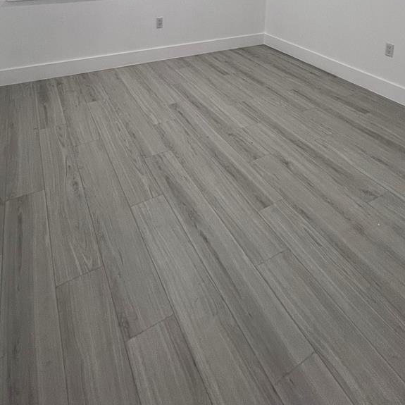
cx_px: 216
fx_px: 318
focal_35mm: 24
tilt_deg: -10.5
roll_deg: -0.8
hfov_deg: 65.0
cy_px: -1
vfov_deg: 51.8
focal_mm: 1.57
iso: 100
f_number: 1.8
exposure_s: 1/120
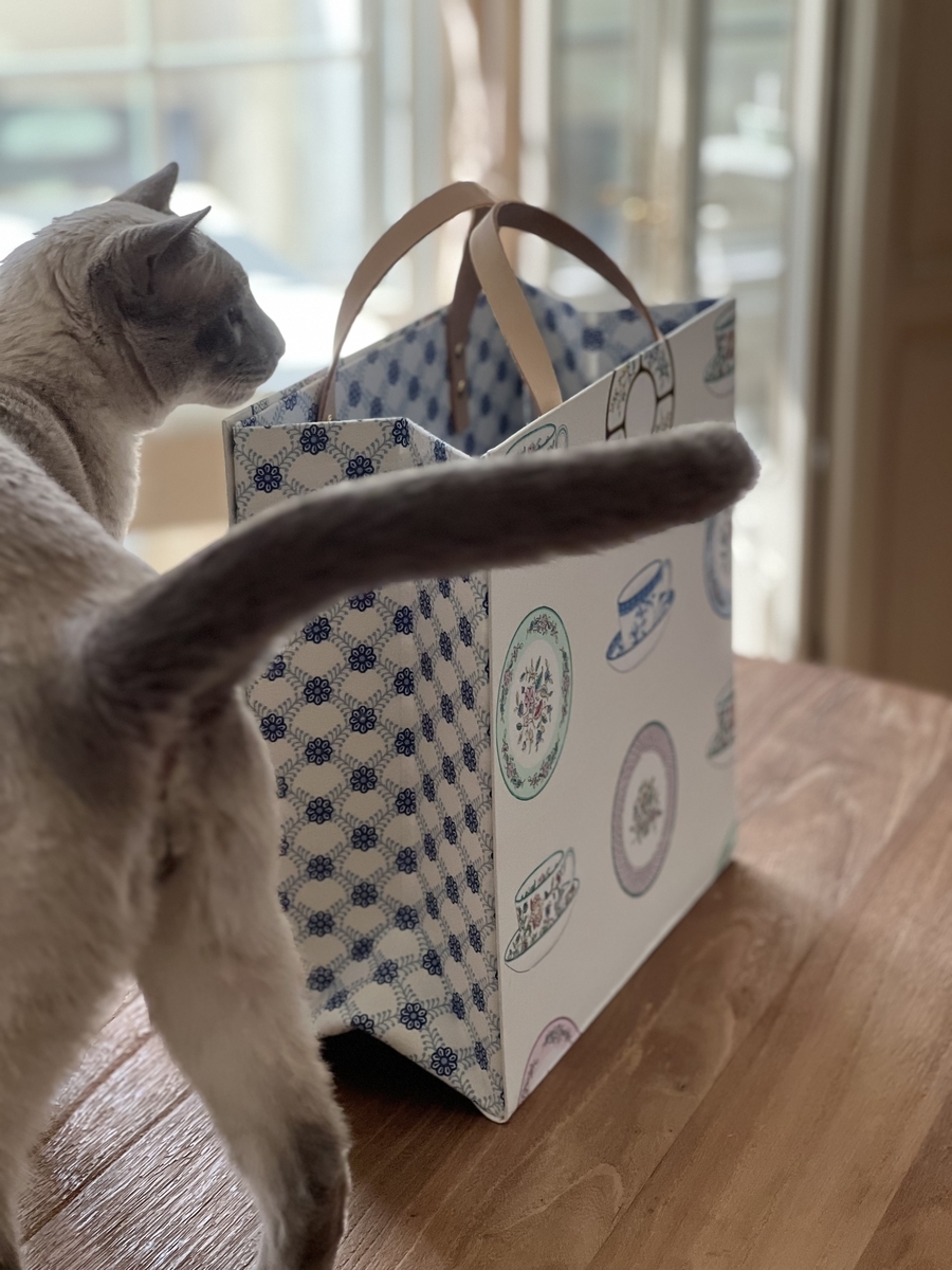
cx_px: 476
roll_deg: -0.7
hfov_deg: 19.1
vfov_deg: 25.3
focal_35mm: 77
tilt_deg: -18.4
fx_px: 2824
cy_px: 635
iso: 125
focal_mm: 9
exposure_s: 1/121
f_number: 2.8
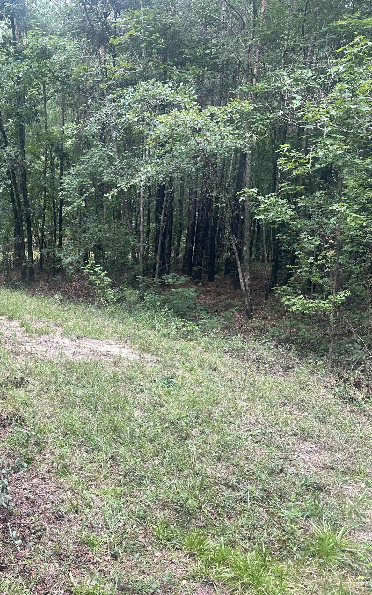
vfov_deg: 56.7
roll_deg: -1.4
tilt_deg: -4.5
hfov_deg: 34.4
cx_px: 13
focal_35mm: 34
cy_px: 298
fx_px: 551
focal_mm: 6.86
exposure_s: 1/121
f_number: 1.78
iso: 64
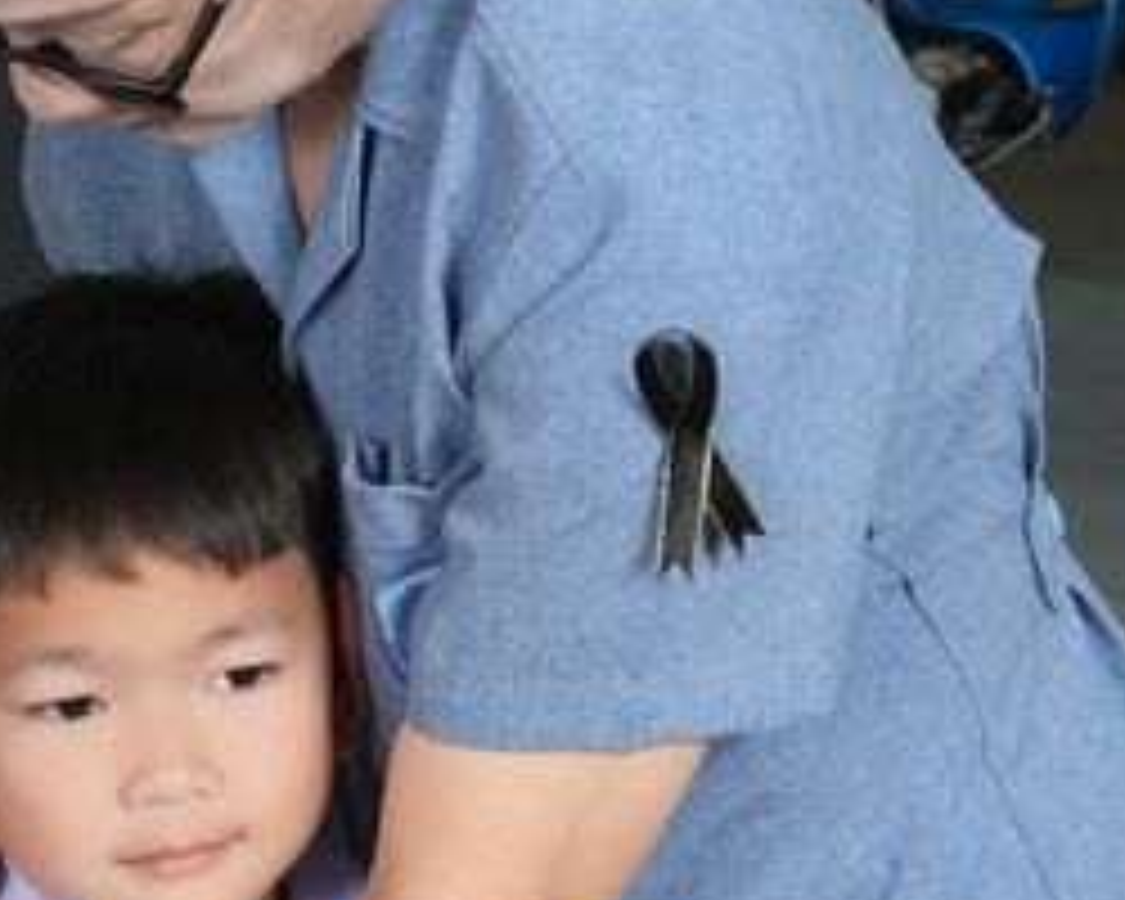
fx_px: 6555
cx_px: -9
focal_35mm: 197
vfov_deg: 7.9
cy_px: 452
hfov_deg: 9.7
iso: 1600
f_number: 7.1
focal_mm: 35
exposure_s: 1/100
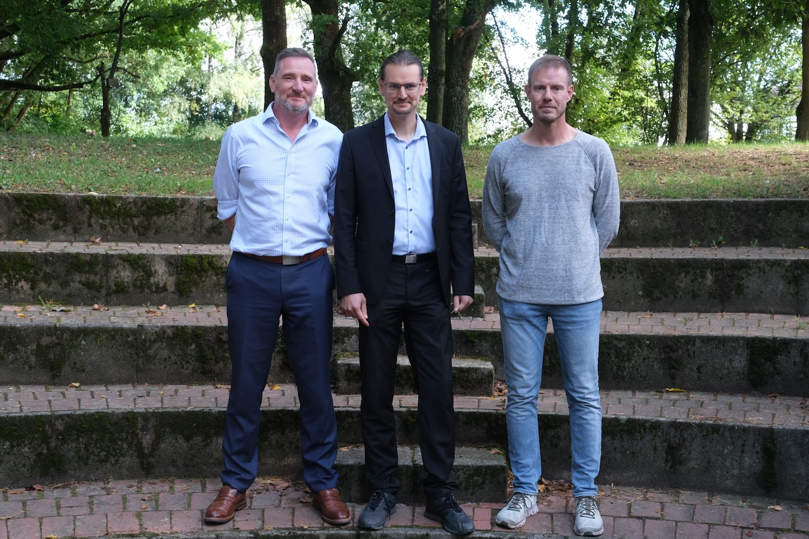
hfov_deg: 41.9
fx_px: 1056
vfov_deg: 28.6
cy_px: 270
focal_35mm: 47
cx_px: 404
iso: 800
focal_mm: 31.1
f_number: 8
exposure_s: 1/85
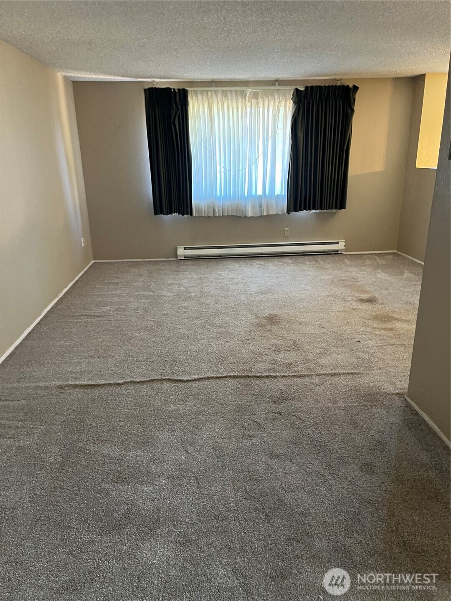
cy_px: 300
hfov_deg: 53.1
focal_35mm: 26
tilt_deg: -18.0
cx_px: 226
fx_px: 452
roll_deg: +2.4
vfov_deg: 67.3
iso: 400
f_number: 1.6
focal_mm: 5.1
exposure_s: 1/40
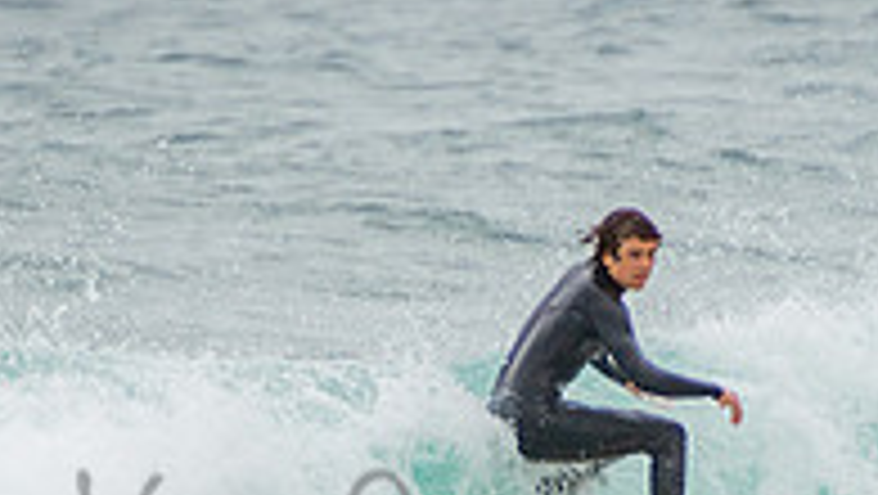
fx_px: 44218
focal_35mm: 1898
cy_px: 486
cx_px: 564
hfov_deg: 1.1
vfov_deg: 0.6
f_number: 5.6
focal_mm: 390
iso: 280
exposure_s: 1/1600
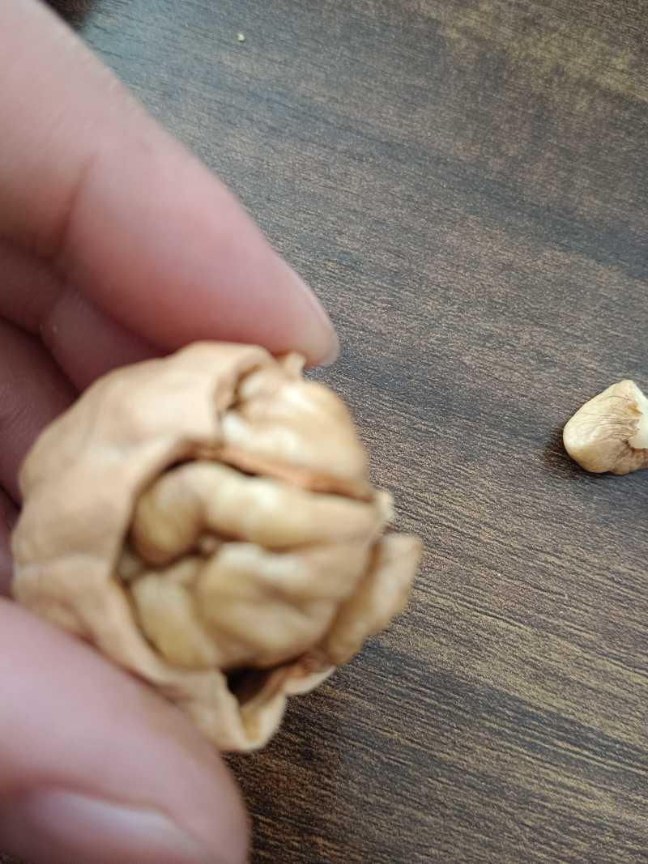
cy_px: 432
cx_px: 324
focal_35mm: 26
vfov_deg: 67.3
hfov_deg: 53.1
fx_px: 649
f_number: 1.8
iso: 1174
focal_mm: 3.96
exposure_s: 1/33.4
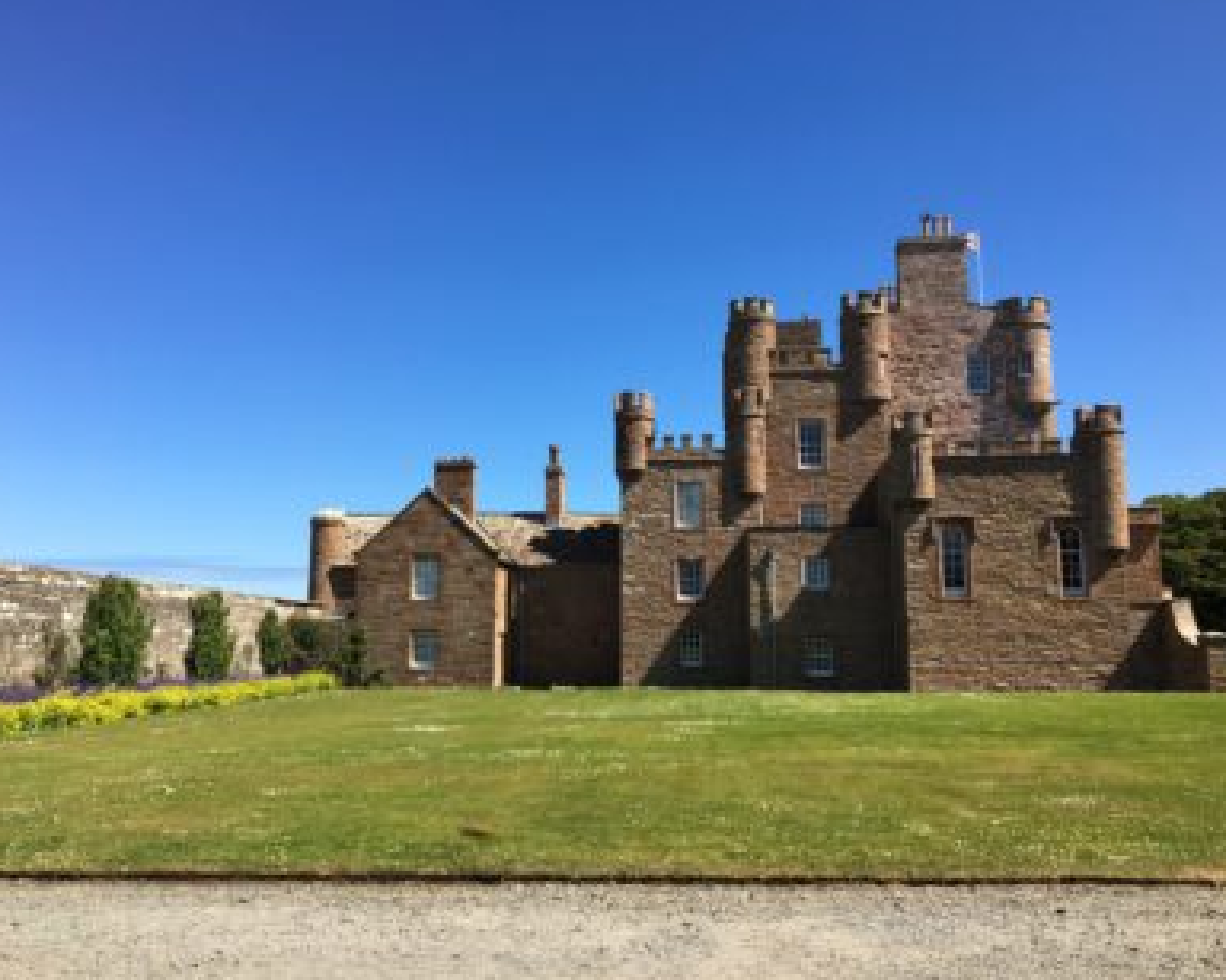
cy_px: 487
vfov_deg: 47.1
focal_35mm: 31
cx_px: 603
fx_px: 1125
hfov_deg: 57.2
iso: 25
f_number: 2.2
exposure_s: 1/1451
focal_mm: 4.15
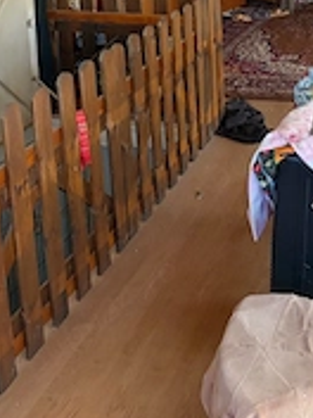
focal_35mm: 59
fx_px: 711
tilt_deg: -10.0
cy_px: -24
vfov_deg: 29.9
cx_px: 332
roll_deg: +0.9
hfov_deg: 23.5
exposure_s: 1/60
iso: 320
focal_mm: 5.96
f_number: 1.6
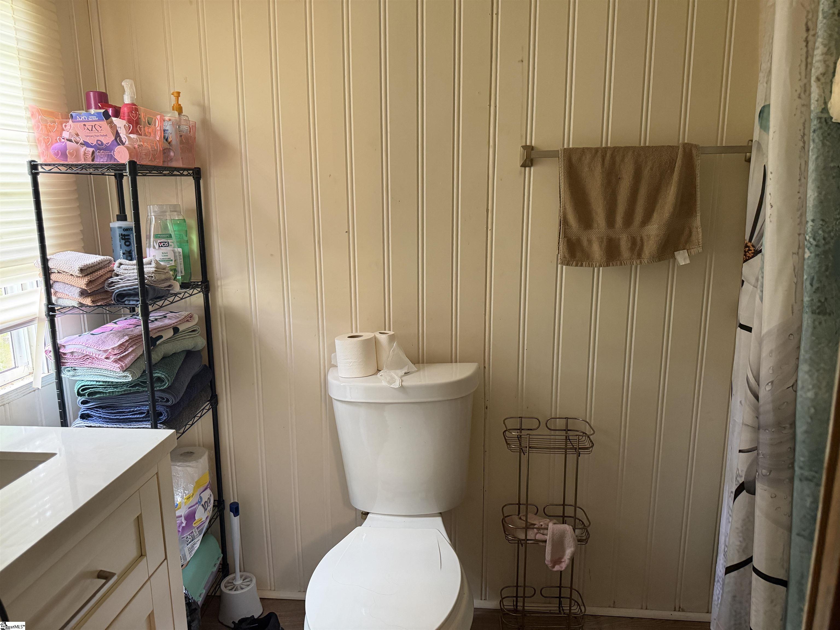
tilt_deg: -10.7
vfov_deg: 56.8
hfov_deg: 71.6
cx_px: 420
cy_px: 315
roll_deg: +0.3
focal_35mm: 24
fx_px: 582
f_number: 1.78
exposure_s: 1/60
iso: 500
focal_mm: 6.76
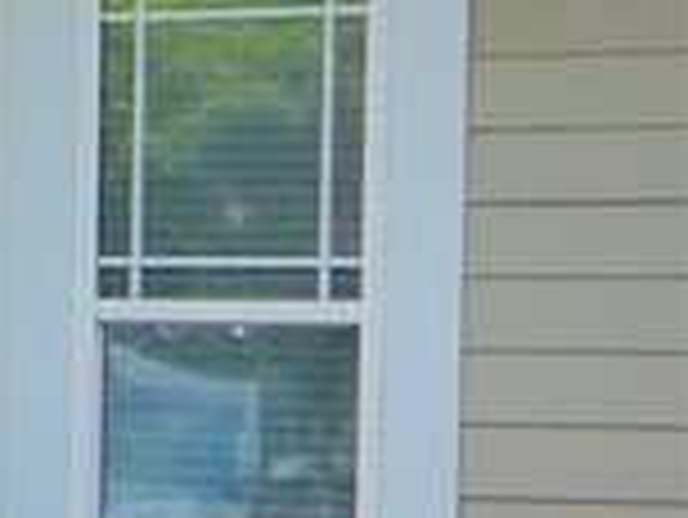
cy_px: 432
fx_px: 5052
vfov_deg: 5.9
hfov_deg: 6.8
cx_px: -1592
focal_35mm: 254
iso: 80
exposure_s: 1/500
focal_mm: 5.6
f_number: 3
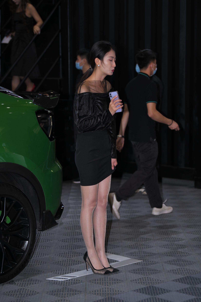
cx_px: 100
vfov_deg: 20.0
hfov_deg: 13.4
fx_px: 854
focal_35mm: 102
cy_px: 151
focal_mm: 102
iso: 400
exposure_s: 1/160
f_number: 4
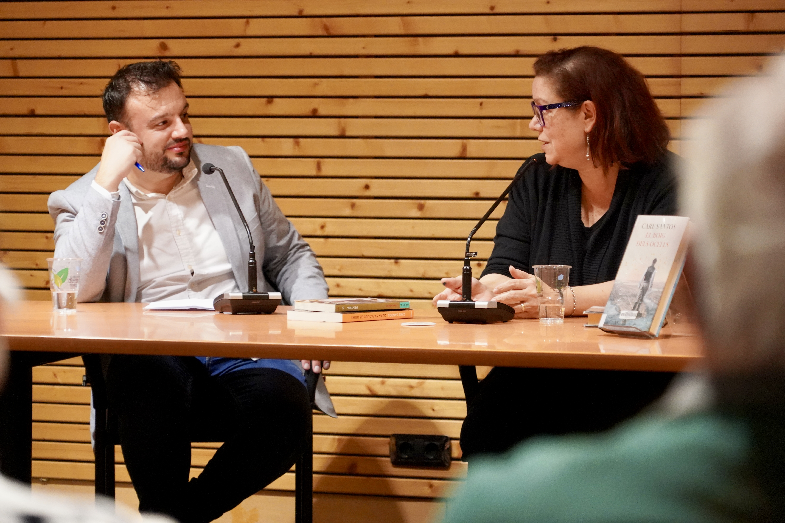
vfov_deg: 8.9
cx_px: 392
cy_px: 262
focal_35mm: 154
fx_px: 3358
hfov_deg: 13.3
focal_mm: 154
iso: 8000
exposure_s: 1/160
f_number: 6.3
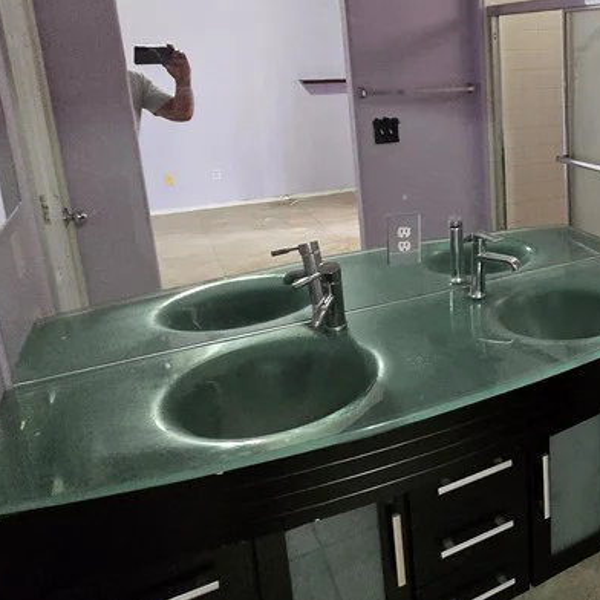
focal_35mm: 30
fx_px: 588
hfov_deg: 44.5
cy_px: 207
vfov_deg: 53.1
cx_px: 621
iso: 1000
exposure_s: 1/60
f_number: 2.2
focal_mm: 2.2
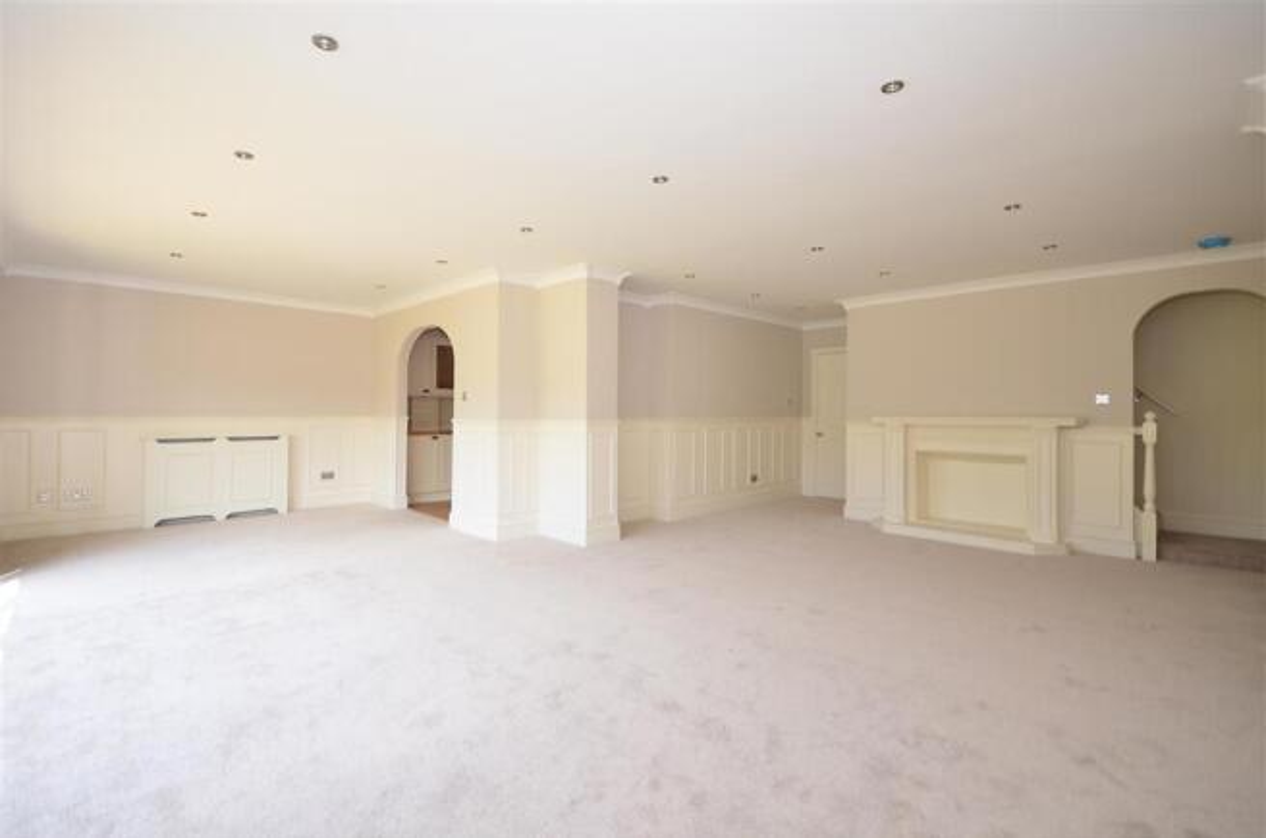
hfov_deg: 100.5
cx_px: 633
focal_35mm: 15
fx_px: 526
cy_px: 419
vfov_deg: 77.0
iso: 200
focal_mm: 10
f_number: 5
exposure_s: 1/80
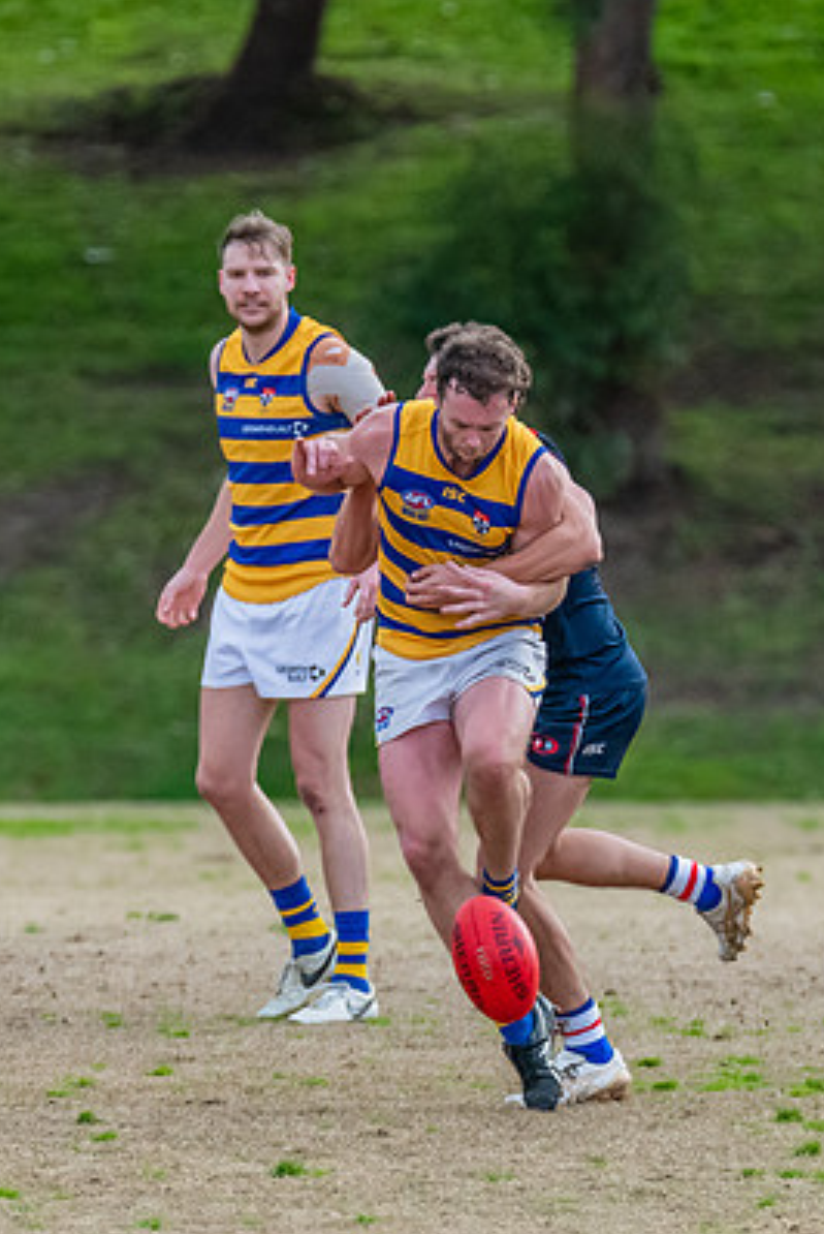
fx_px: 32523
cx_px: 659
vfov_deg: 2.2
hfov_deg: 1.5
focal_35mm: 949
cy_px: 707
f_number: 6
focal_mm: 400
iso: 2000
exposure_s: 1/2000
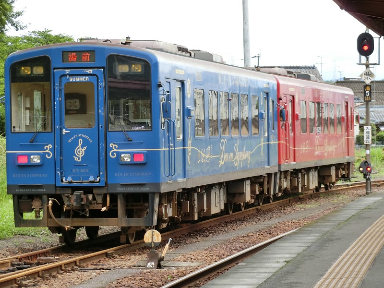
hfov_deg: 10.4
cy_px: 144
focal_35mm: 191
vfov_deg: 7.8
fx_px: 2119
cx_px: 192
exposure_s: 1/200
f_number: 5.9
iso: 125
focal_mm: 34
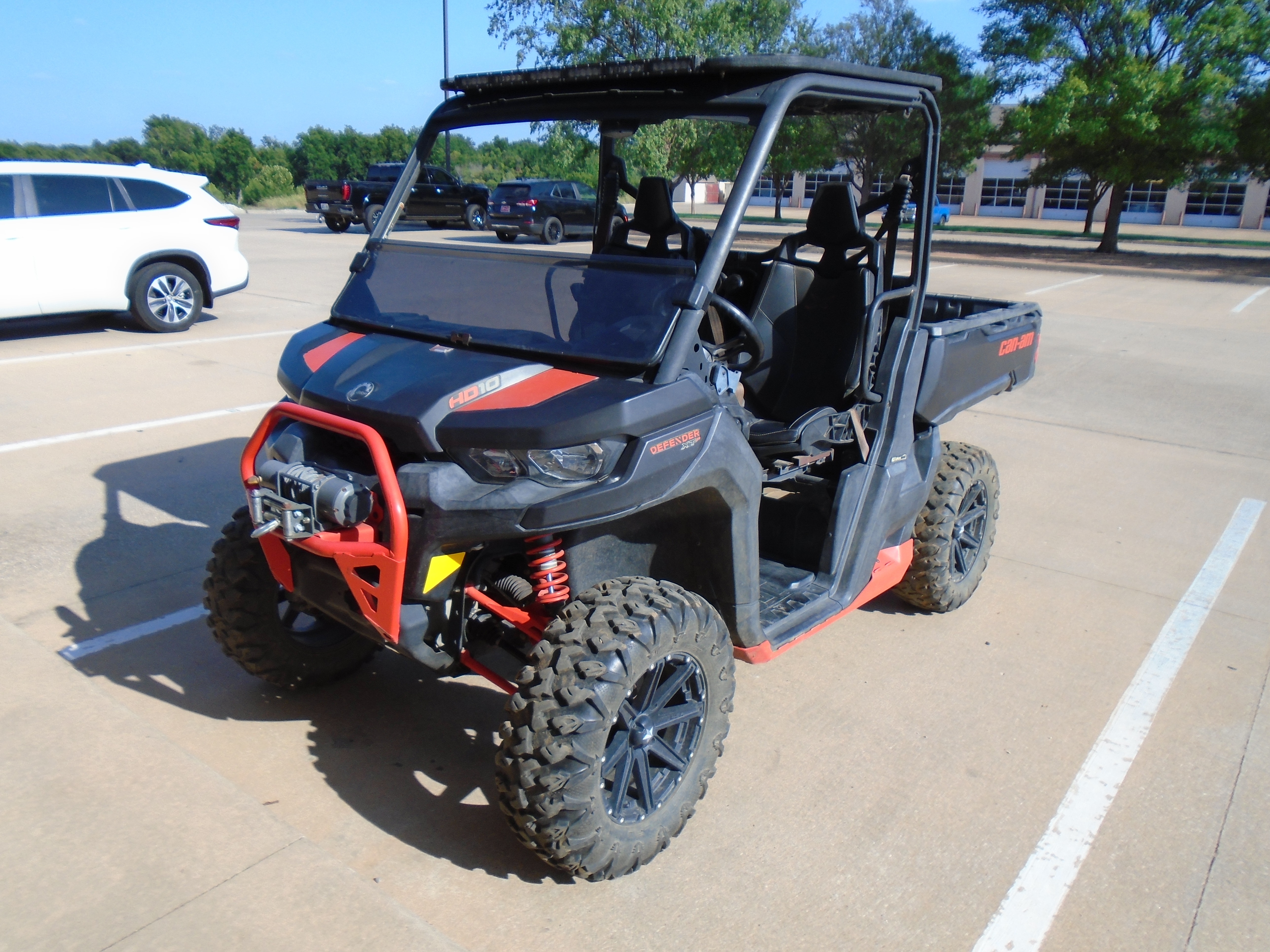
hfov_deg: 67.3
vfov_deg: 53.1
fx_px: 954
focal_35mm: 26
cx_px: 635
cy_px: 476
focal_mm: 4.6
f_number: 3.2
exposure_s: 1/800
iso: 100
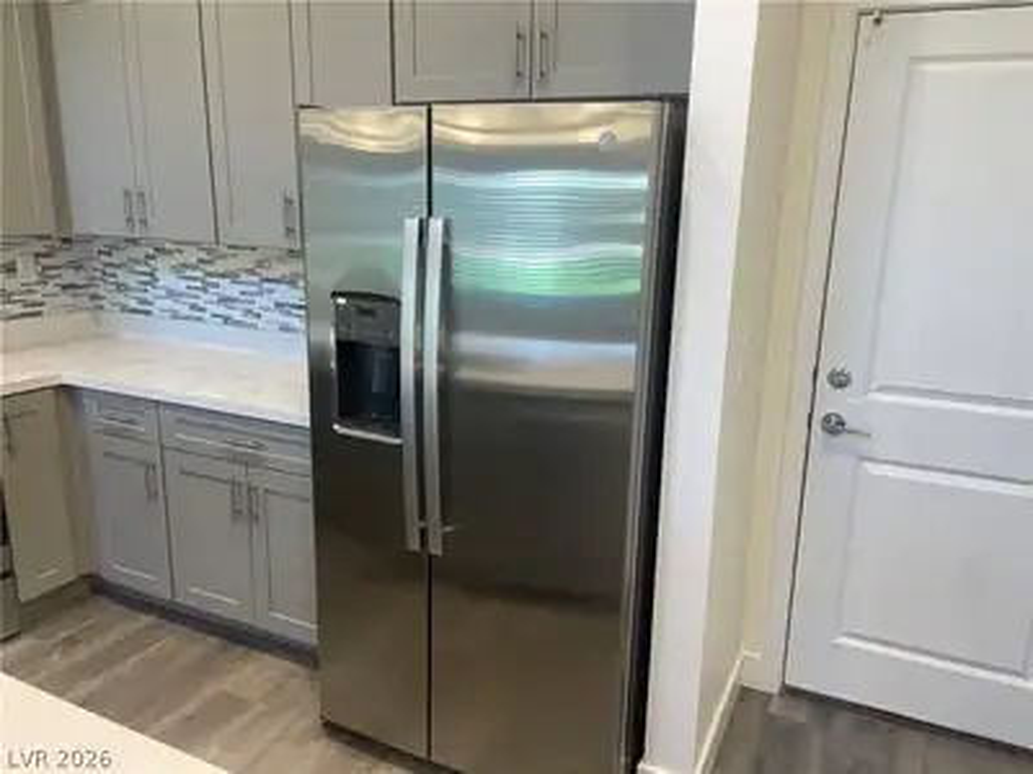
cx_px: 516
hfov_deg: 67.3
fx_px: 776
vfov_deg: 53.1
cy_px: 387
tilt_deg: -12.5
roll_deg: -2.0
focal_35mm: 26
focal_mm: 4.2
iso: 125
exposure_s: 1/120
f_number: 1.6
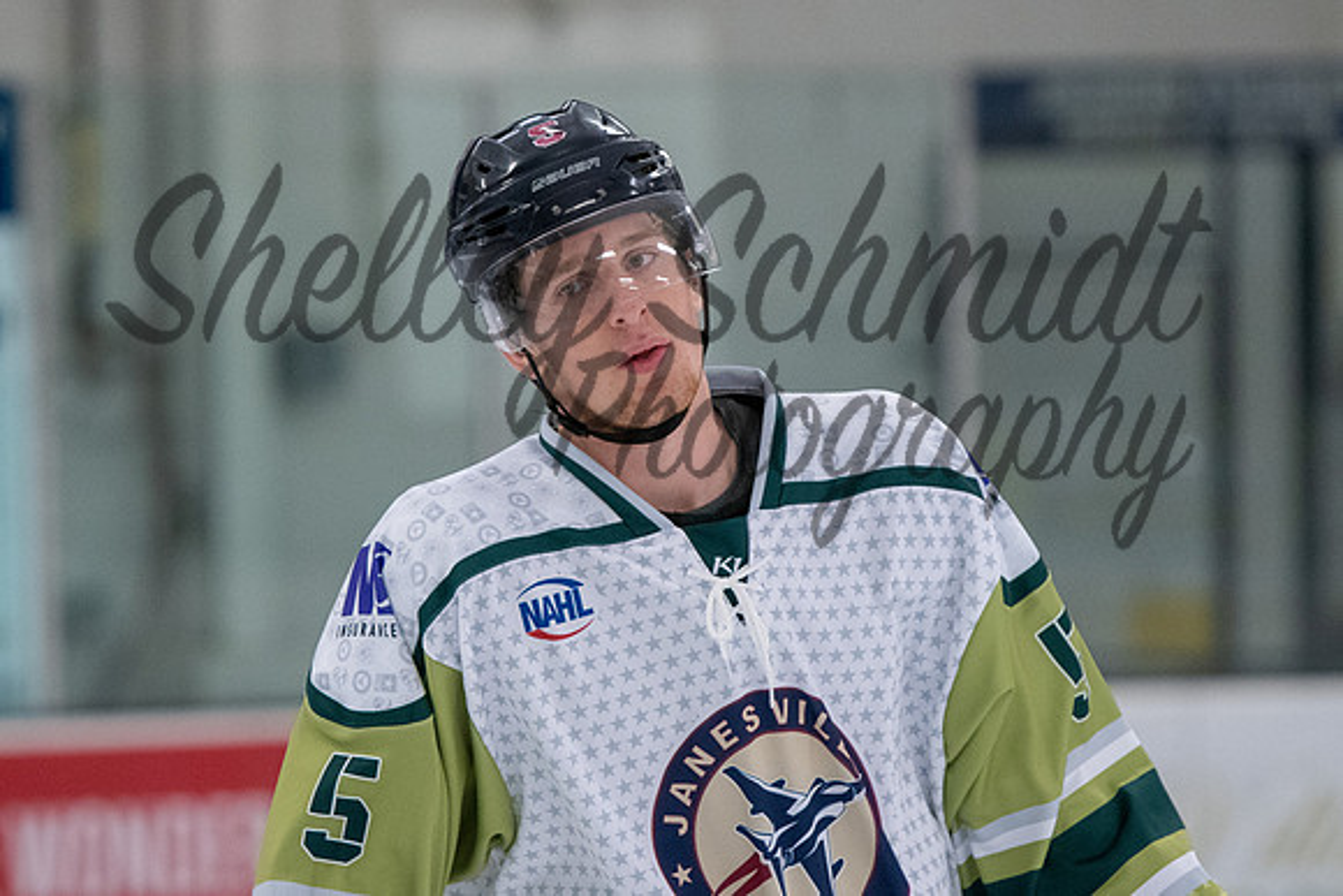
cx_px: 571
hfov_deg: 5.5
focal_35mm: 377
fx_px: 14074
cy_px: 411
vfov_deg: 3.6
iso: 2000
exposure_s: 1/800
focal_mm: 200
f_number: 3.5
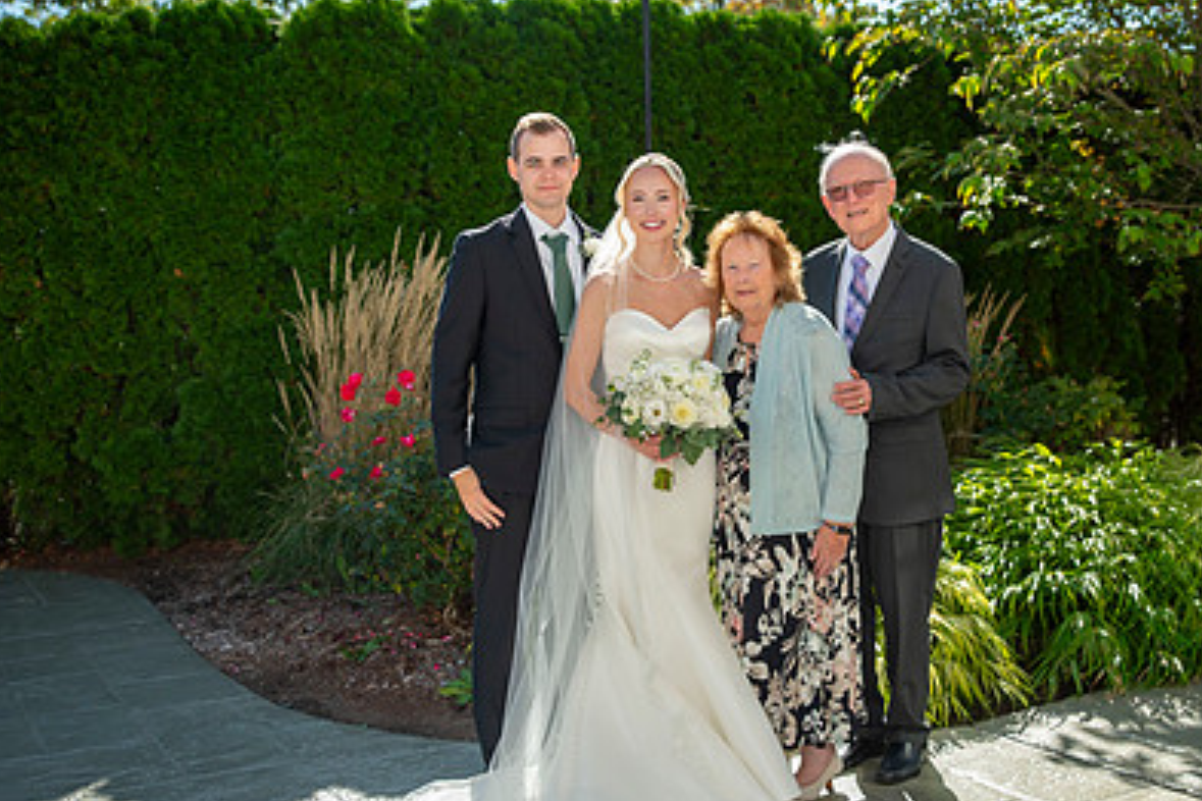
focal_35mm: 46
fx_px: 1536
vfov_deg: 29.2
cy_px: 419
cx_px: 740
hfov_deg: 42.5
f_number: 2.8
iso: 160
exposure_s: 1/1600
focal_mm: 31
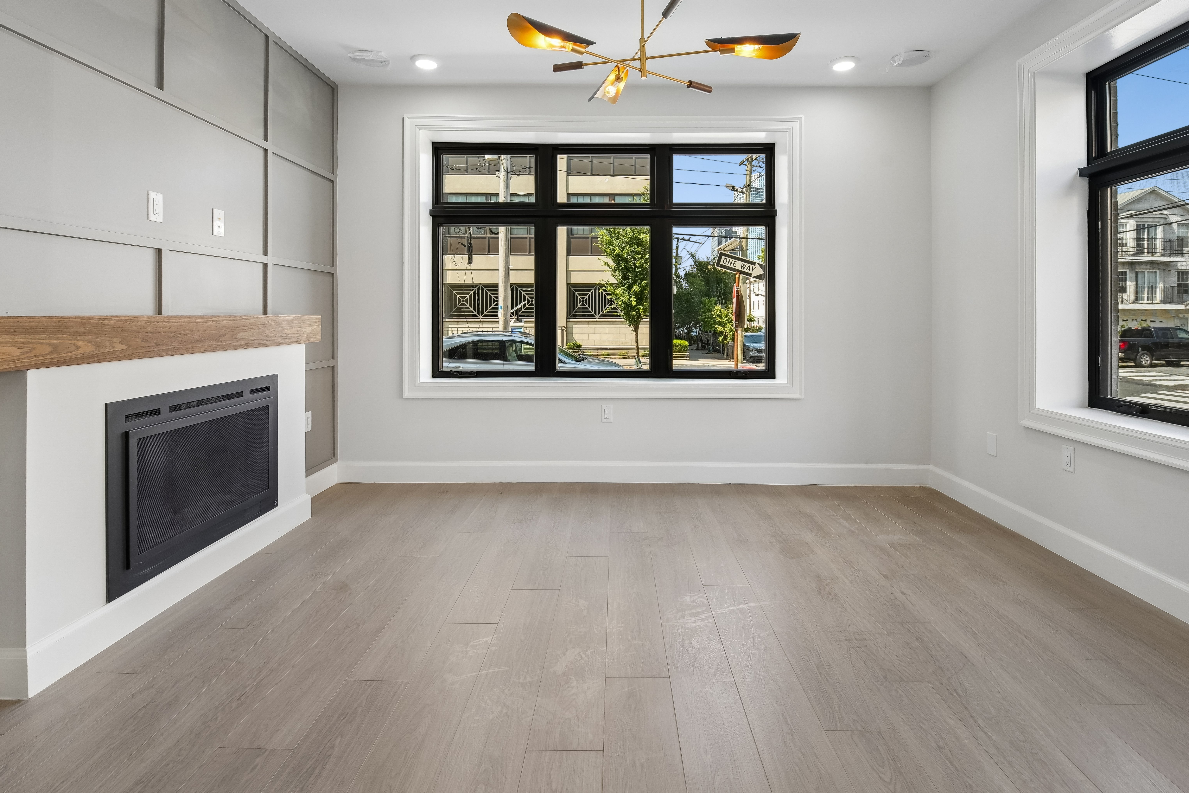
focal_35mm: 16
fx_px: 528
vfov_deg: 73.7
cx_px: 619
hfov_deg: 96.7
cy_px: 377
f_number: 7.1
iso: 640
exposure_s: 1/40
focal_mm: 14
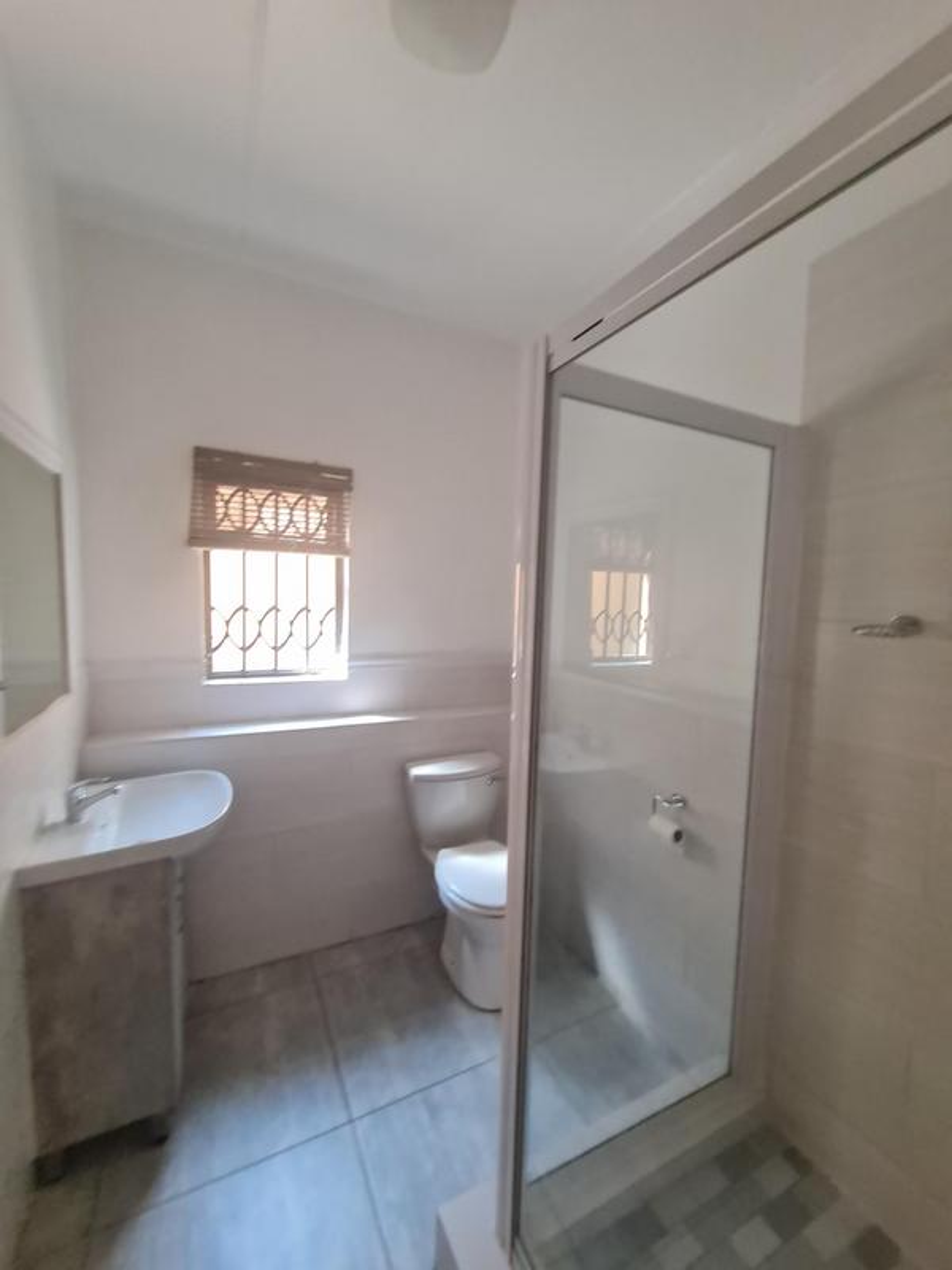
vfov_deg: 106.2
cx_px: 476
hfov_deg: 89.9
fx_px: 477
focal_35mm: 13
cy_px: 635
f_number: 2.2
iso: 320
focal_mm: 2.2
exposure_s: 1/50
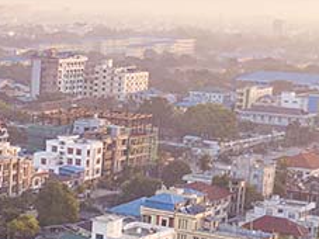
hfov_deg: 16.3
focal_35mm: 110
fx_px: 1013
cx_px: -163
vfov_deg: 13.4
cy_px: 204
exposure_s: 1/320
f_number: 2.2
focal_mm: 4.73
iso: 100
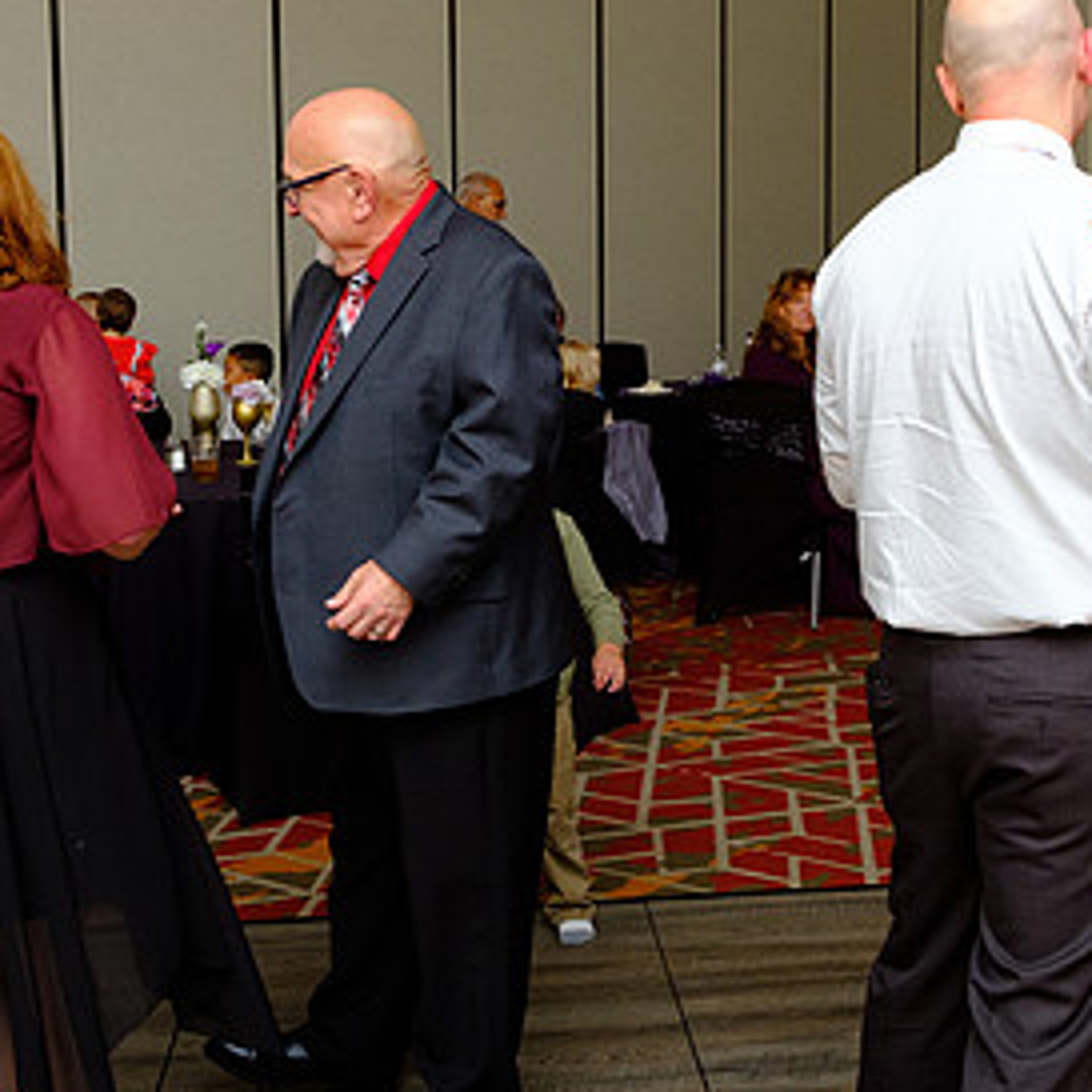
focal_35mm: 56
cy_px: 446
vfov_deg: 30.5
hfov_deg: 30.4
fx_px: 1999
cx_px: 676
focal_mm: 20.5
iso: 1600
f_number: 4.5
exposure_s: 1/250
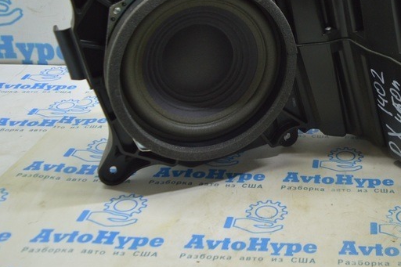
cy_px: 36
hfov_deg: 35.0
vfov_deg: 24.4
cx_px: 350
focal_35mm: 54
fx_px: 601
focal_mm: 18
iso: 400
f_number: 3.5
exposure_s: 1/40
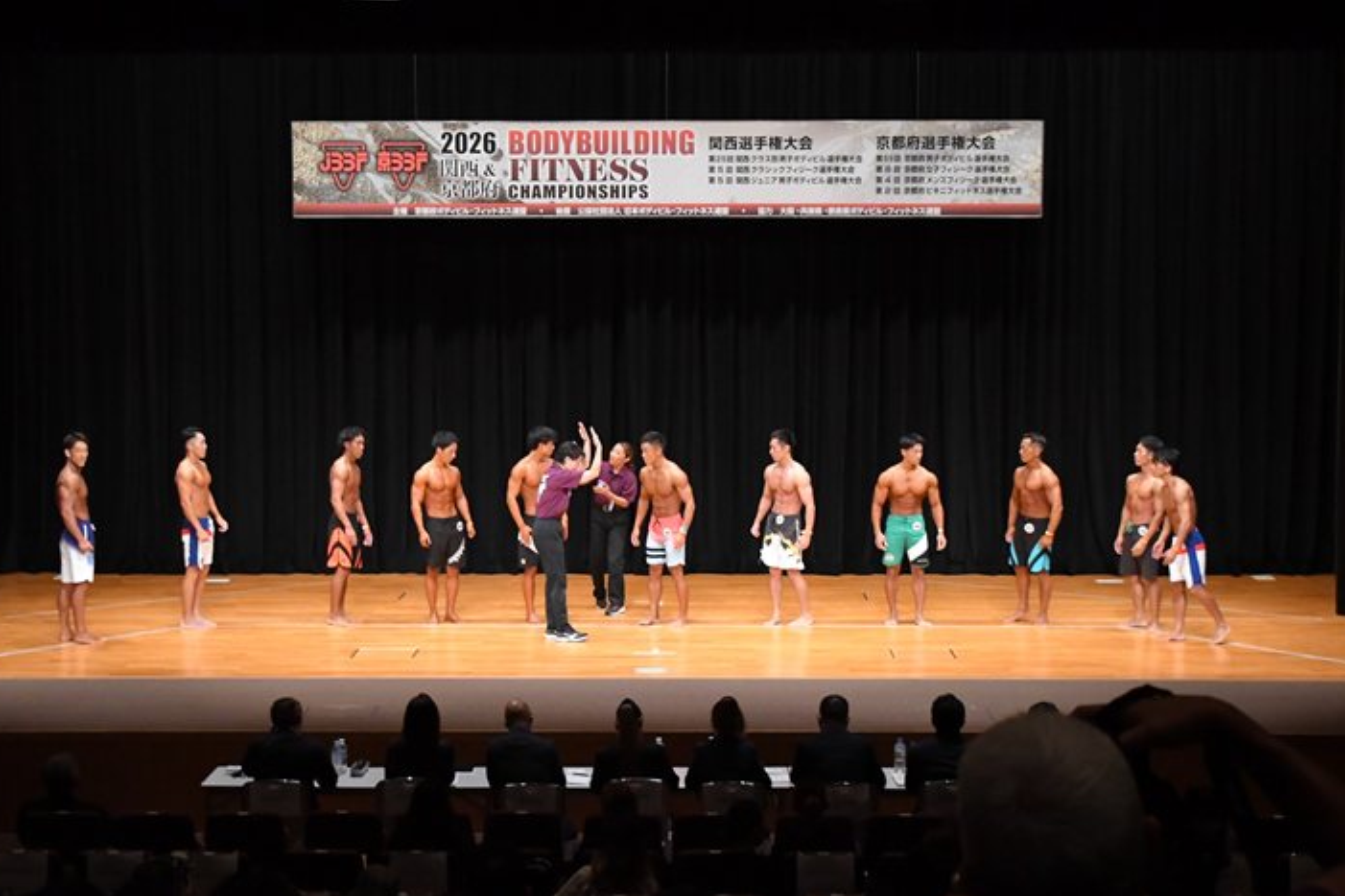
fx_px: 2727
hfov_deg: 27.7
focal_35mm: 73
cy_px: 430
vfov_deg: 18.7
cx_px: 653
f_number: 5.6
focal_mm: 44
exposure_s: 1/400
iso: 5000
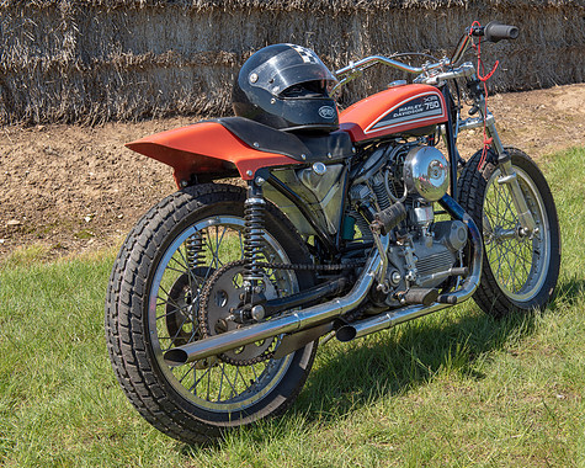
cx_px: 341
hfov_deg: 34.1
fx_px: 952
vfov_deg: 27.6
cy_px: 232
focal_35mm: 55
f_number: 8
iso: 100
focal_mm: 48
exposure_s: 1/160
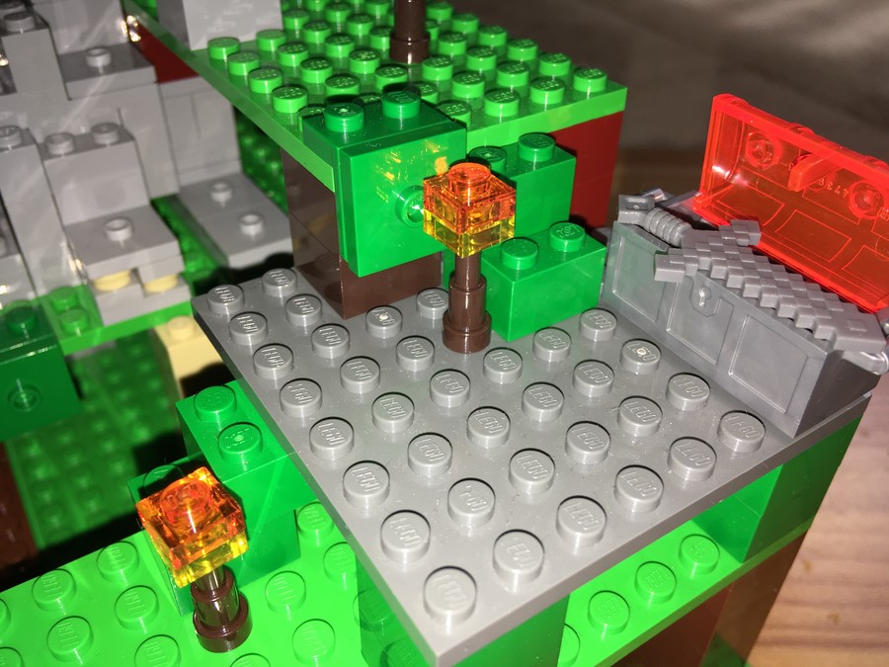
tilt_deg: -39.2
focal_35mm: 29
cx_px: 444
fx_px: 745
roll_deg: -1.7
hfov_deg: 61.7
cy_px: 334
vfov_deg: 48.2
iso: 25
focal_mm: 4.15
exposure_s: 1/142
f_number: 2.2
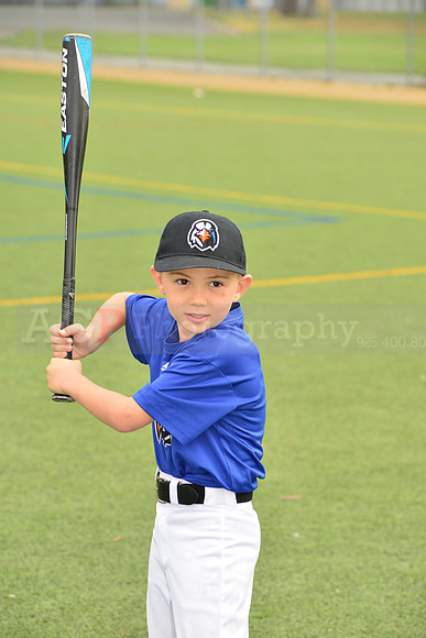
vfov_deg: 14.2
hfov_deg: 9.5
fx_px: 2572
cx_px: 213
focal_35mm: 145
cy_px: 319
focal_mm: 145
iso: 250
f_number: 8
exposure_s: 1/200
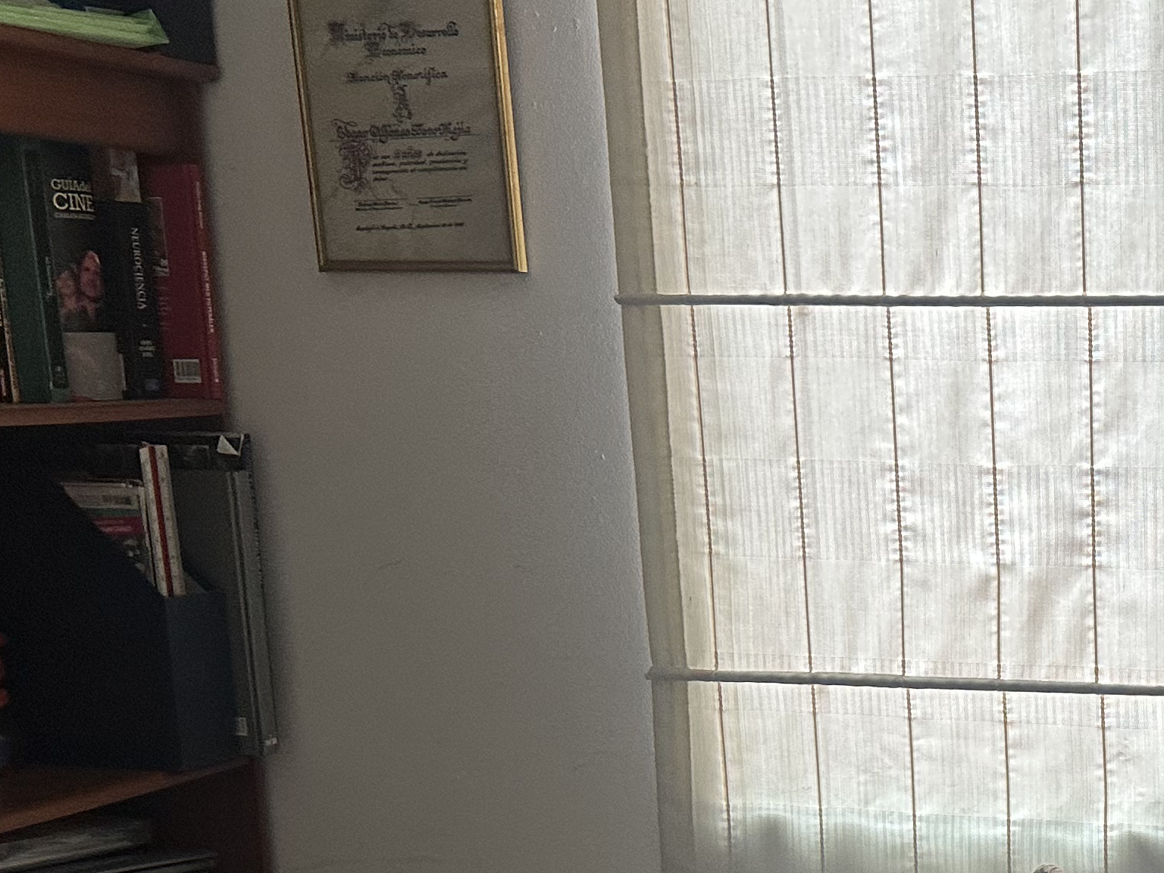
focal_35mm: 63
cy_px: 841
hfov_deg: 28.5
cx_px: 1216
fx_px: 2118
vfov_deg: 22.5
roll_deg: -0.3
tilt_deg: -10.9
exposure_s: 1/72
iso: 250
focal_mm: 6.86
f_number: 1.78
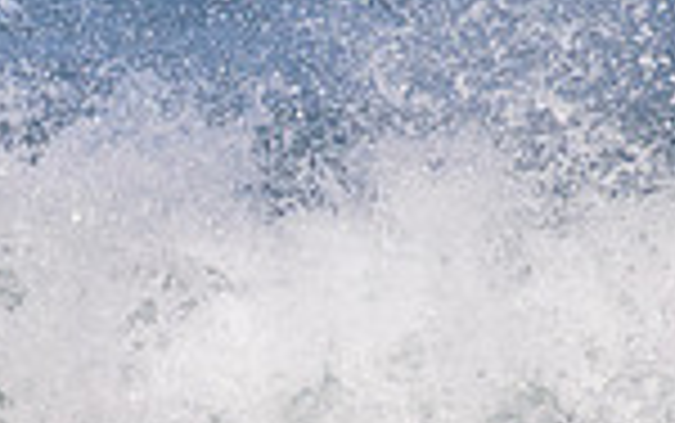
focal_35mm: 2656
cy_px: 515
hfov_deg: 0.8
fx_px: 48896
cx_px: -333
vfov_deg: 0.5
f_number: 11
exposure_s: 1/2000
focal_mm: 620
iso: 560
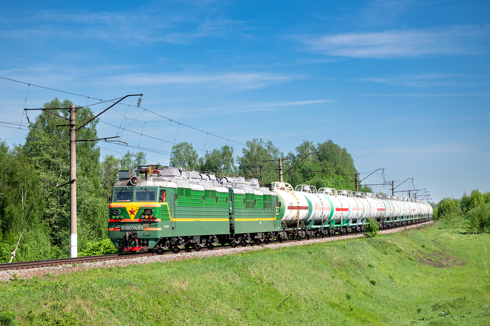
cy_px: 163
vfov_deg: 16.9
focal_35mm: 81
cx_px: 245
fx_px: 1102
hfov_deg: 25.1
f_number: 7.1
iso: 200
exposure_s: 1/800
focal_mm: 81
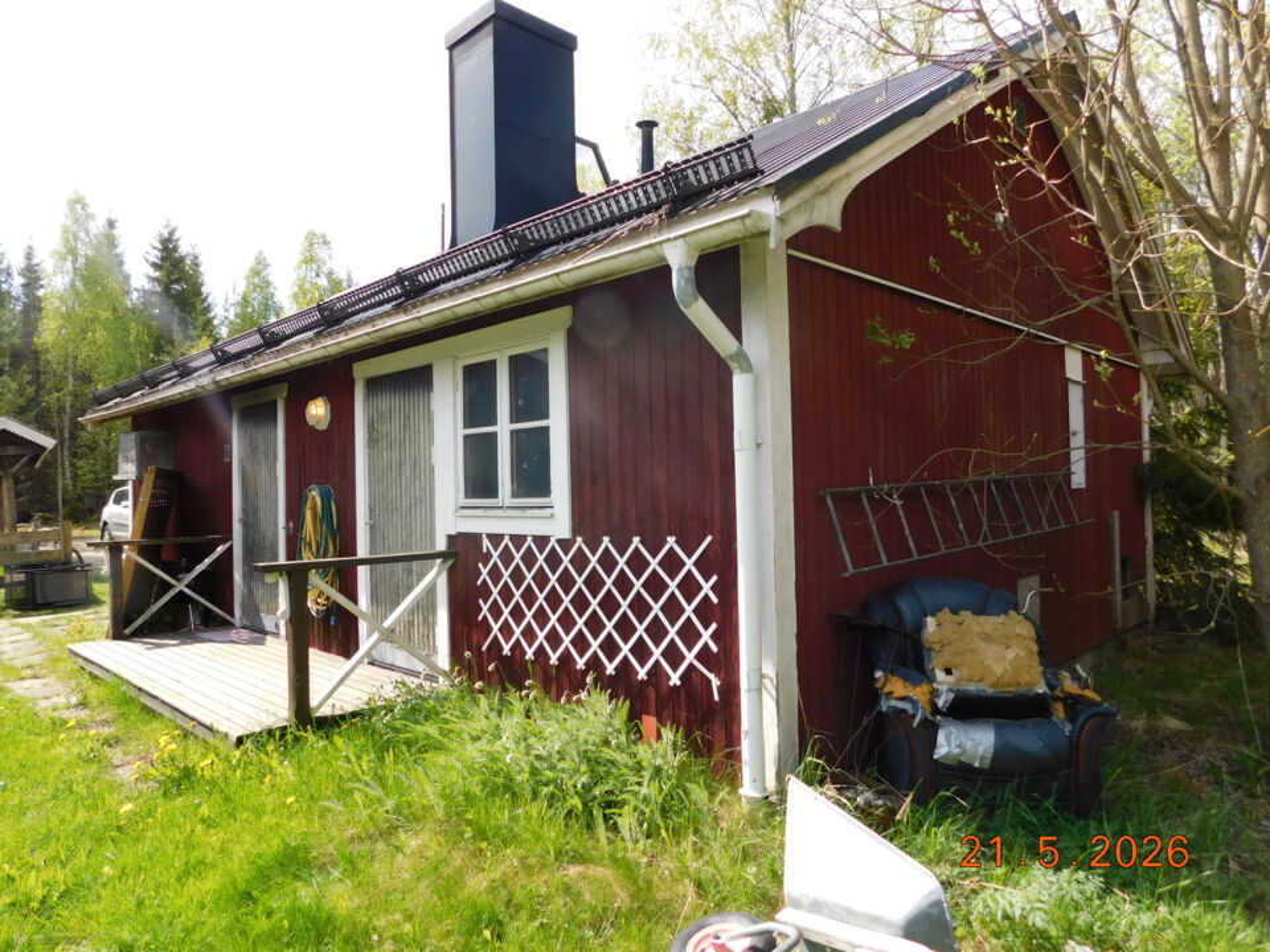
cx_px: 635
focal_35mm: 23
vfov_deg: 58.9
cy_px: 476
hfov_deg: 73.9
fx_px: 844
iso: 125
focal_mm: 4
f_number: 3
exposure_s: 1/500
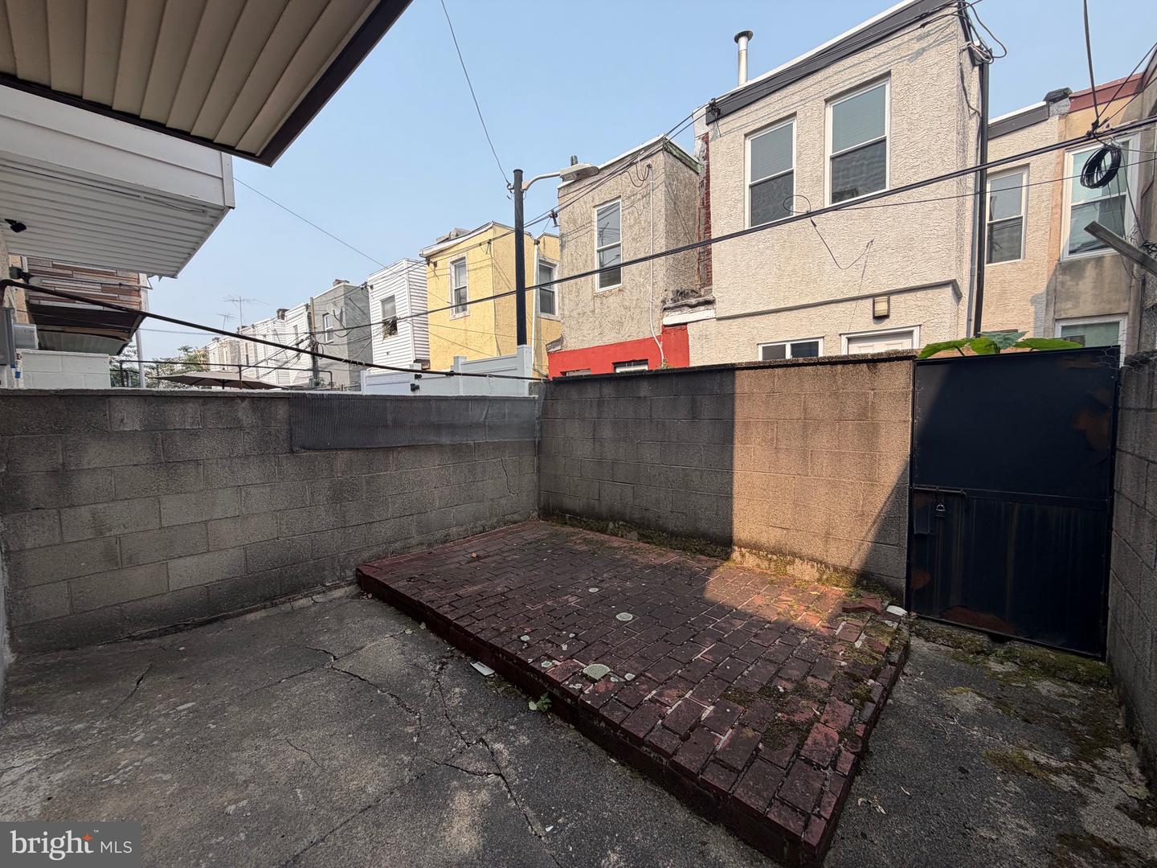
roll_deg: +2.8
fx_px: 468
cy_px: 434
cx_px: 578
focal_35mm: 14
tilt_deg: -3.4
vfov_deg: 85.7
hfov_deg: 102.1
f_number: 2.2
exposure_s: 1/770
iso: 32
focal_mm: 2.22
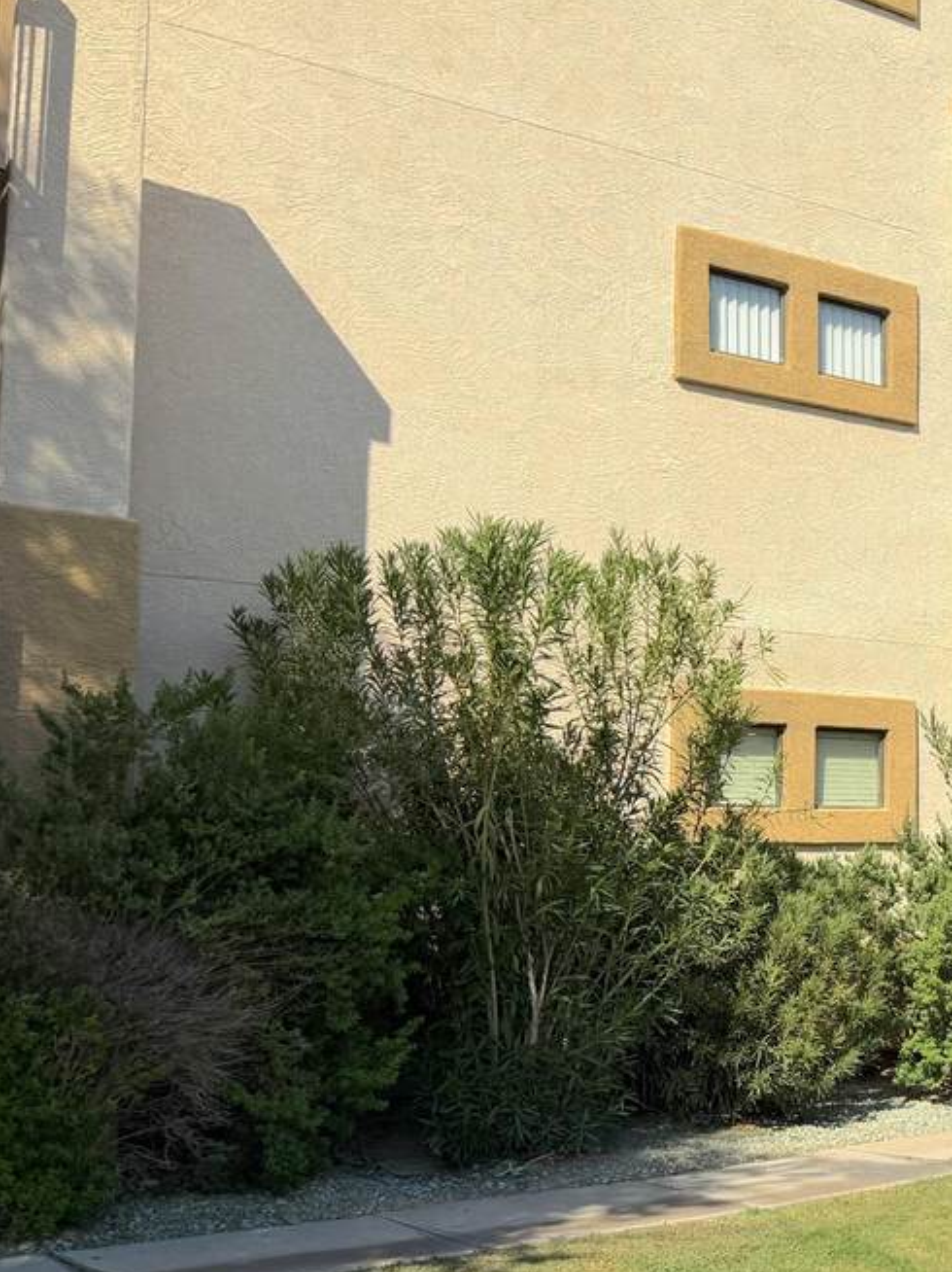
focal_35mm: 47
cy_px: 706
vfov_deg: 40.4
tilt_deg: +5.4
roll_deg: +0.6
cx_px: 1238
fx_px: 1725
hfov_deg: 26.3
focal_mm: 6.76
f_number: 1.78
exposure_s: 1/7353
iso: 80
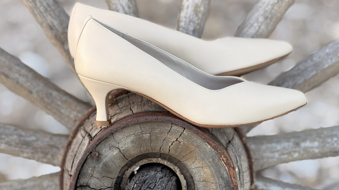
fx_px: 989
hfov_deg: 19.5
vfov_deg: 11.0
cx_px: 170
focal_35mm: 110
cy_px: 112
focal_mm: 16.9
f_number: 2.8
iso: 80
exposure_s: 1/121
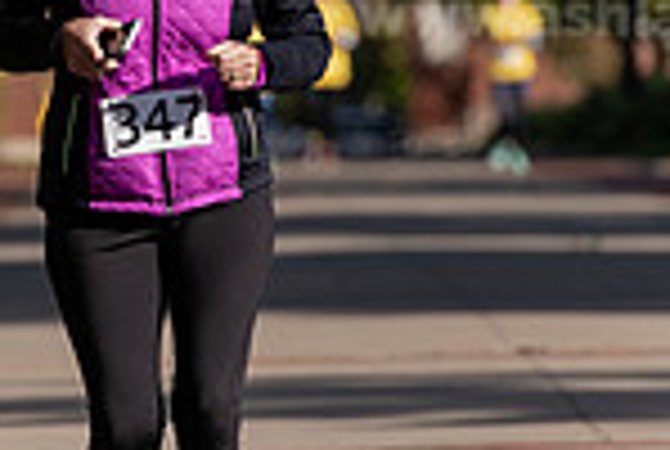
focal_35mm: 777
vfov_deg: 1.8
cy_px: 110
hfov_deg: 2.6
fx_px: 14490
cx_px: 153
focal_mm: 200
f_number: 4.5
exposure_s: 1/1000
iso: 250
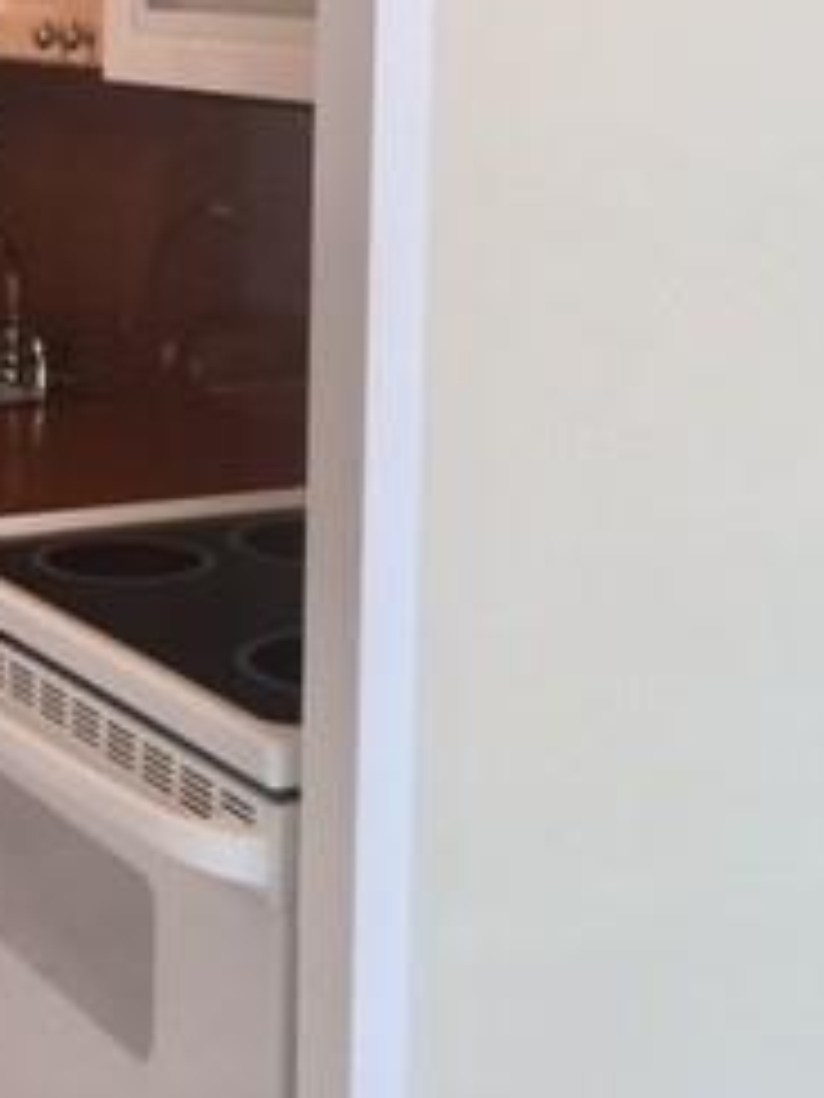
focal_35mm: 76
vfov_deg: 25.4
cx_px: 41
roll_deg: -0.7
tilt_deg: -6.9
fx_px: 2412
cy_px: 315
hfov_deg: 19.0
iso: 32
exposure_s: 1/40
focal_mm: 4.15
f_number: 2.2
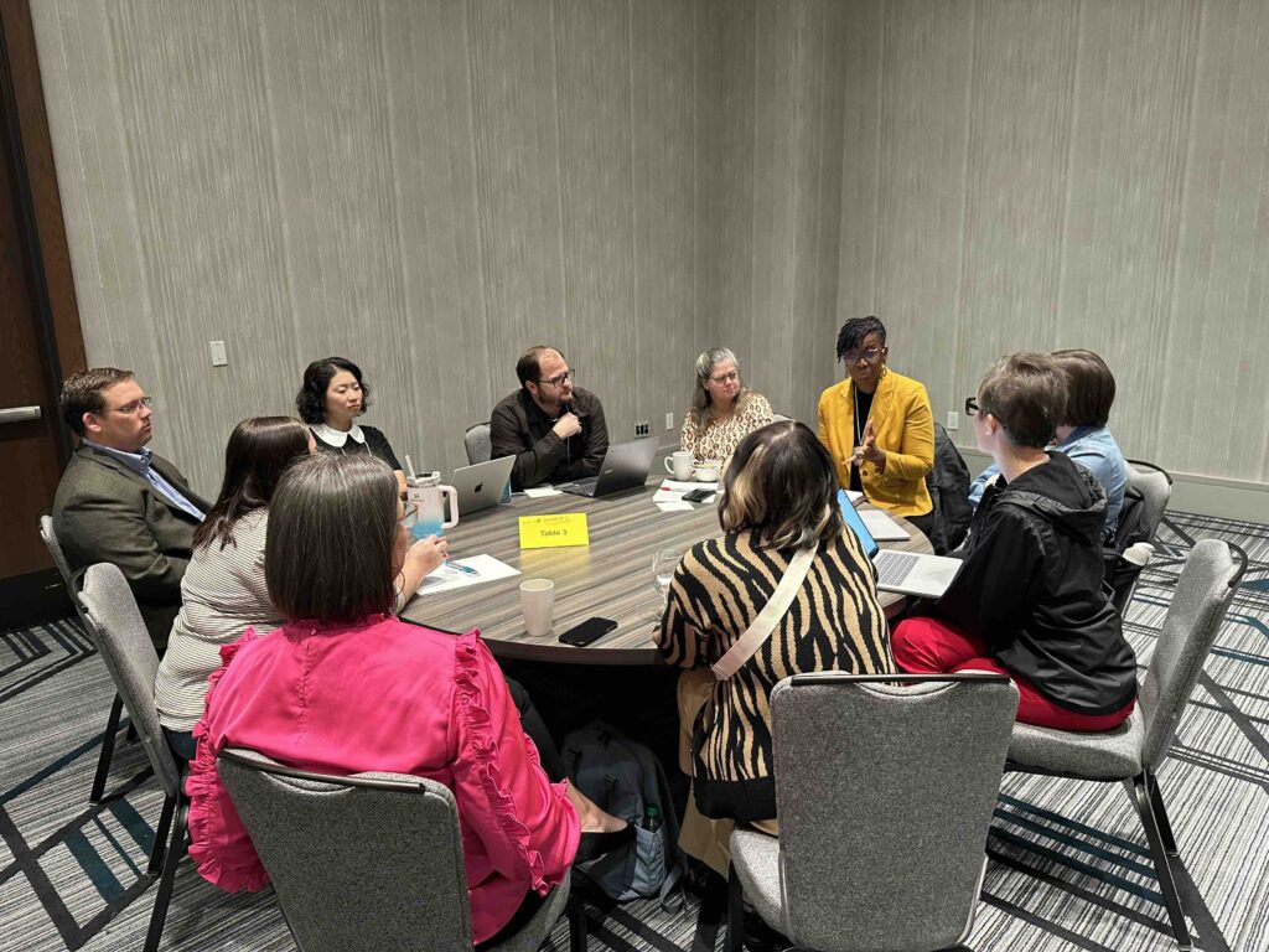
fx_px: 880
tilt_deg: -12.5
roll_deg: +1.5
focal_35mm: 24
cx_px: 634
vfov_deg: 56.8
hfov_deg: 71.6
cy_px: 476
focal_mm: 6.86
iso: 320
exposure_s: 1/60
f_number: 1.78
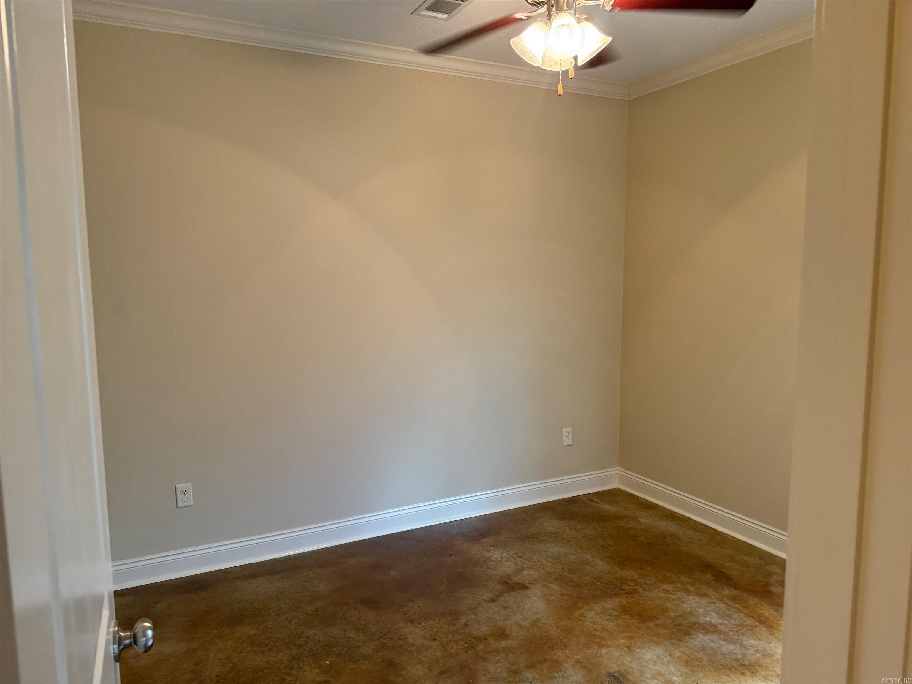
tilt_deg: -5.6
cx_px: 456
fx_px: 632
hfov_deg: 71.6
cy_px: 342
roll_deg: -0.5
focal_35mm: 24
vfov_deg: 56.8
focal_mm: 6.76
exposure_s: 1/60
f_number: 1.78
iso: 320
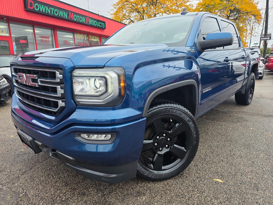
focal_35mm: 23
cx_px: 136
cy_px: 102
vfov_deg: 58.9
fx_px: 181
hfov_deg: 73.9
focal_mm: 6.3
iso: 16
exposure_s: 1/97.9
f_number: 1.7
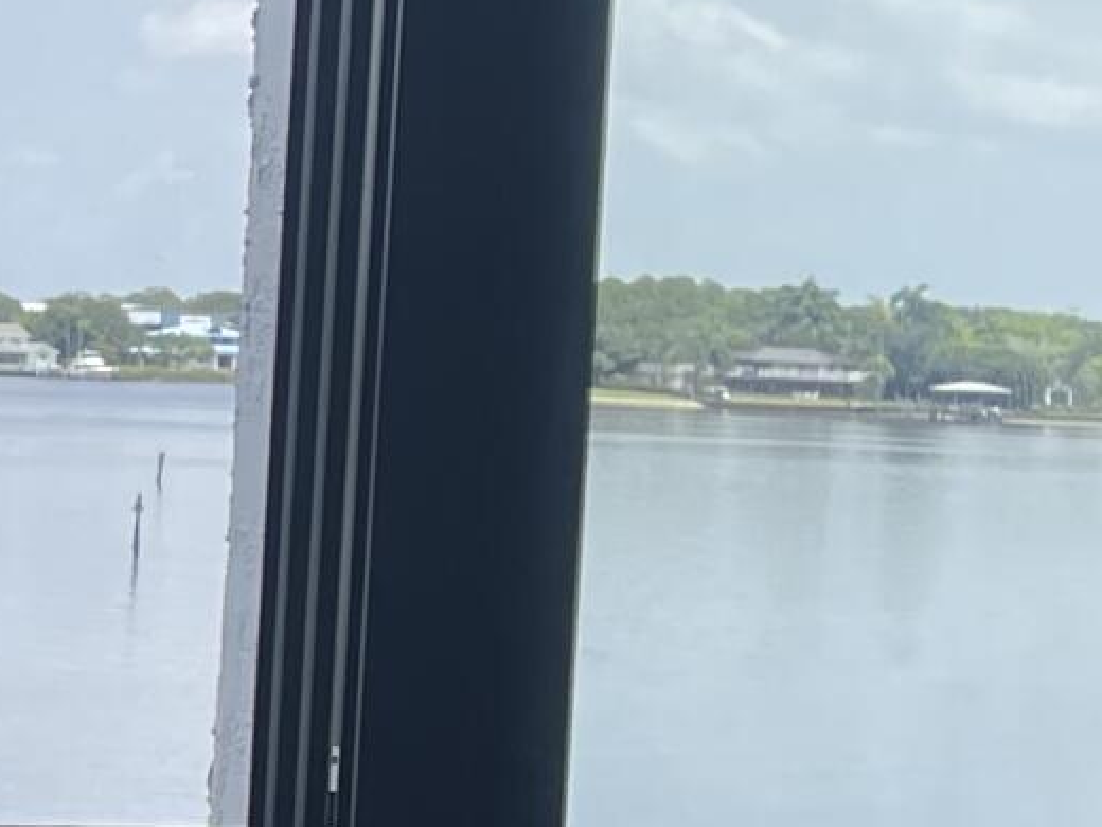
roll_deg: -2.3
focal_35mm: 150
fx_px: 4775
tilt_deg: -4.7
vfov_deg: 9.9
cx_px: -1176
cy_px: 636
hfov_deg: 11.7
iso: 50
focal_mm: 5.1
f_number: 1.6
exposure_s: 1/2165
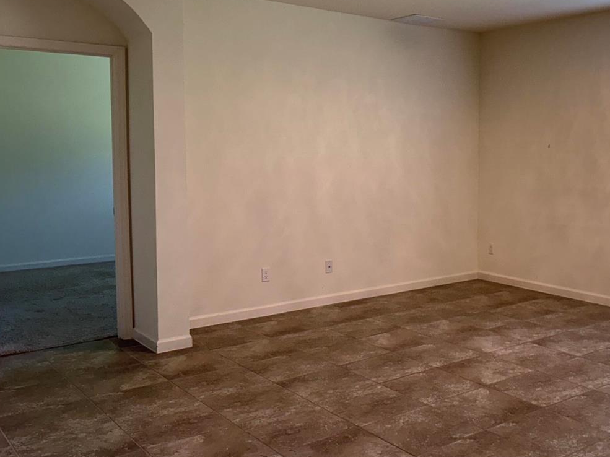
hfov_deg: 46.3
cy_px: 194
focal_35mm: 39
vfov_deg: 36.7
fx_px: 687
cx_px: 451
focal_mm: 6.76
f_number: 1.78
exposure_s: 1/120
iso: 125
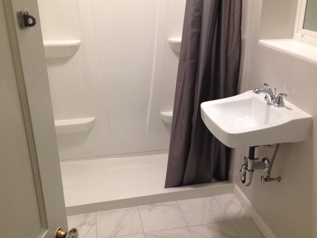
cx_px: 161
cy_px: 118
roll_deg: -0.9
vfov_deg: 39.7
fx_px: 330
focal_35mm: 36
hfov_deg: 51.4
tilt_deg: -22.4
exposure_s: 1/20
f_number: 2.4
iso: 200
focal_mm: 4.12
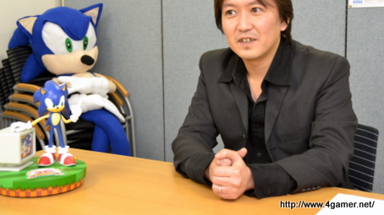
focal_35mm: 52
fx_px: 525
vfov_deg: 23.2
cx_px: 185
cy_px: 86
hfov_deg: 40.2
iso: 640
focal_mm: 31
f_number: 4
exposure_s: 1/30
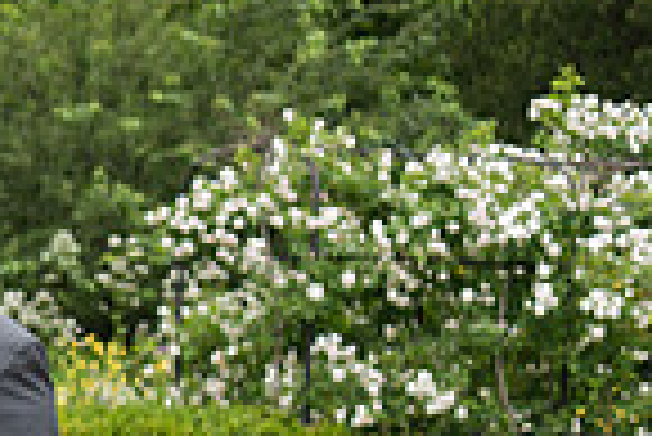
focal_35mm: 200
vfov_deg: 6.9
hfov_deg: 9.6
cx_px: -648
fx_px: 3626
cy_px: 371
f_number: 2.8
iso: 64
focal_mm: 50
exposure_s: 1/320
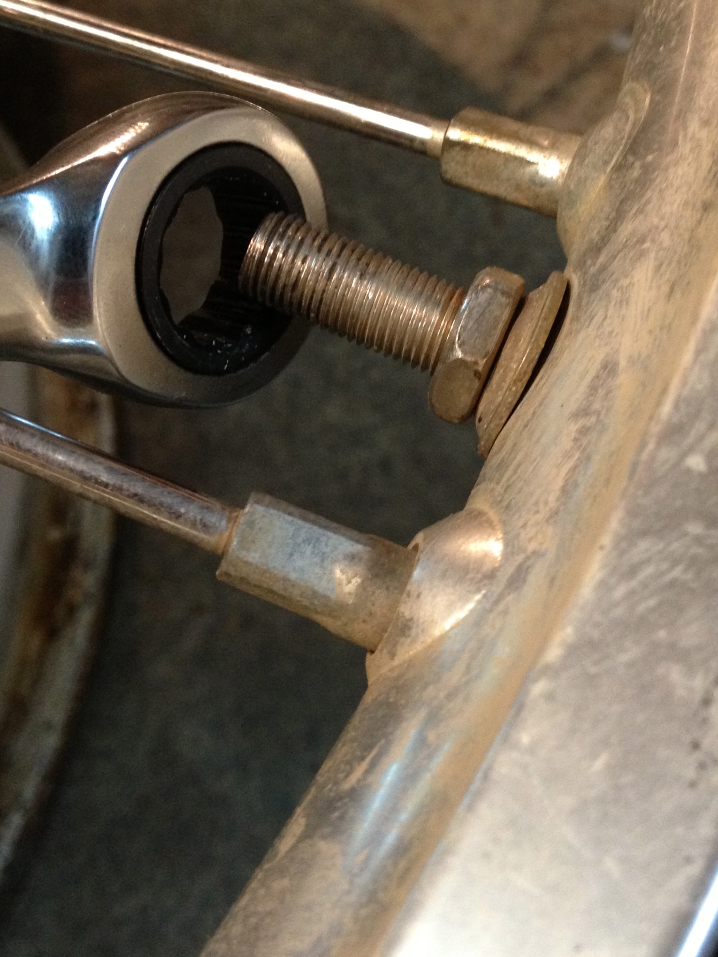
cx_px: 354
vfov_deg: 34.2
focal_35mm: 56
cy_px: 381
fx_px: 1549
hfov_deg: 26.1
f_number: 2.4
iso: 250
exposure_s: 1/20
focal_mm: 4.28
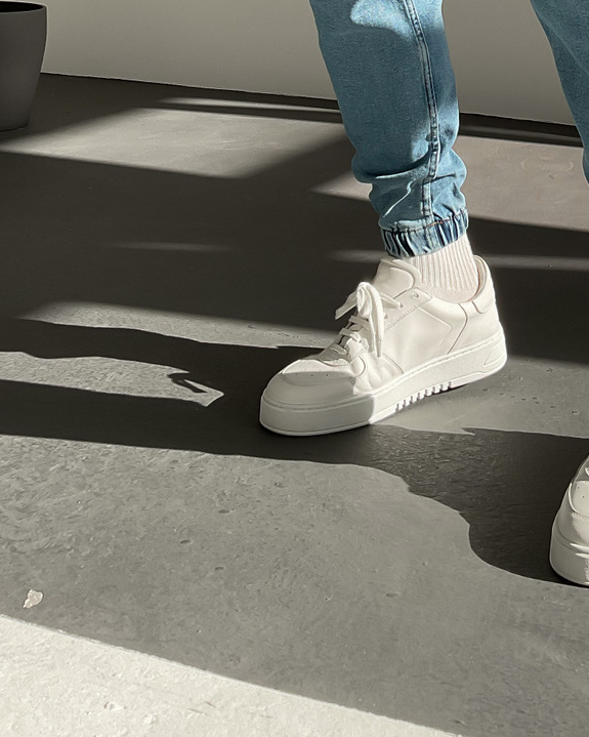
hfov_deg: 23.7
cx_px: 494
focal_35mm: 63
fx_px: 1373
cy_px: -56
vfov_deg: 27.7
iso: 16
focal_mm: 3
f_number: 1.8
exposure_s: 1/550
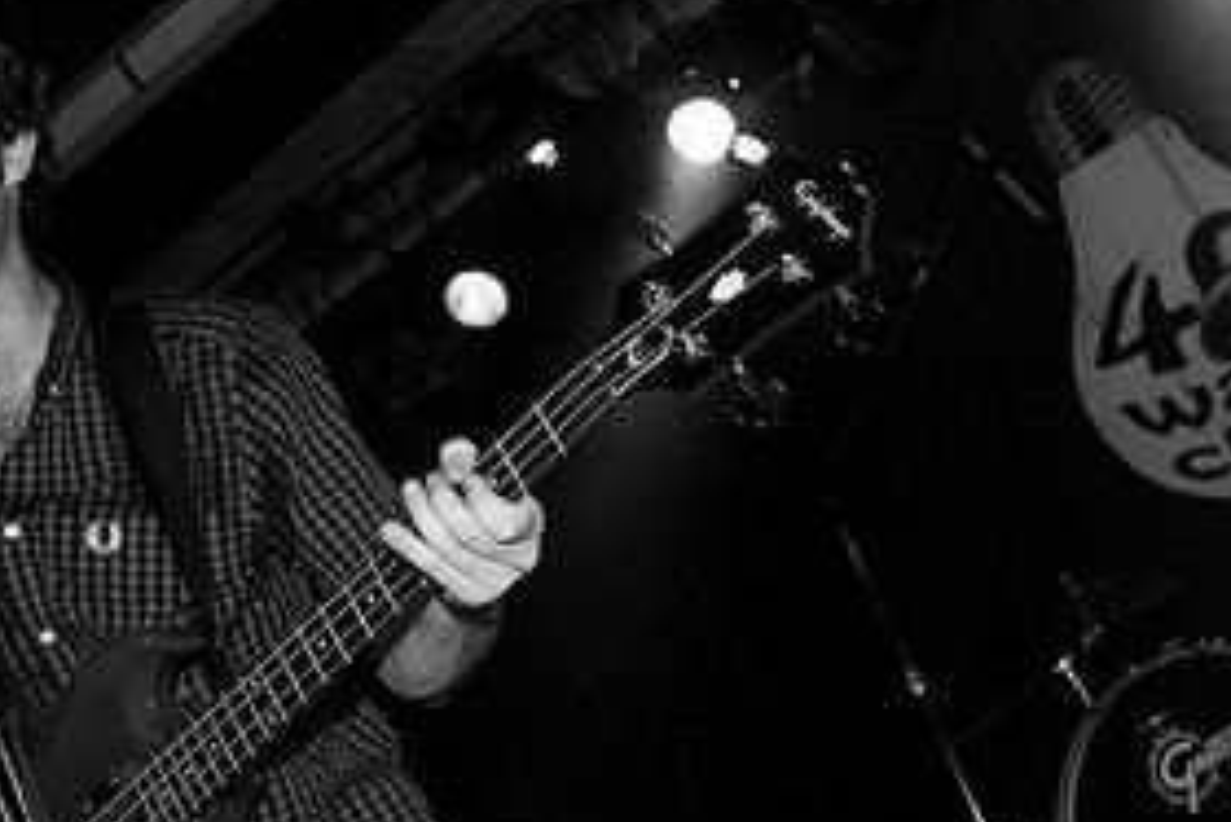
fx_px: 2121
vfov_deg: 21.9
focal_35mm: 62
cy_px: 325
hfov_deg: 32.3
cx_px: 717
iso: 800
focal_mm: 20
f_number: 2.8
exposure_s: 1/60
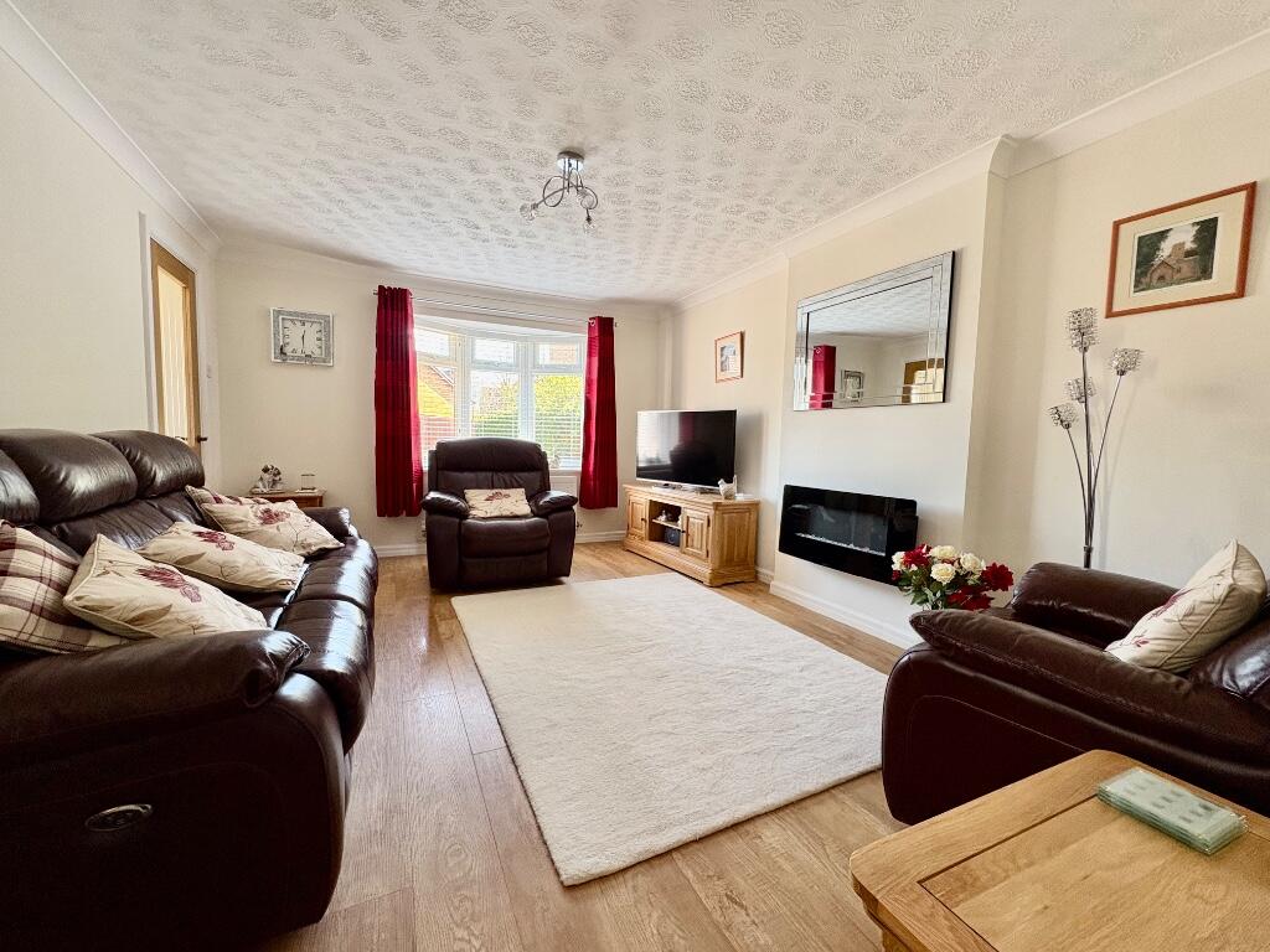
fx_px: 514
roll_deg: -0.4
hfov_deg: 102.1
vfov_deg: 85.7
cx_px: 635
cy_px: 476
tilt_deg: -3.4
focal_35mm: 14
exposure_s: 1/60
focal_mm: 2.22
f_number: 2.2
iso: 320
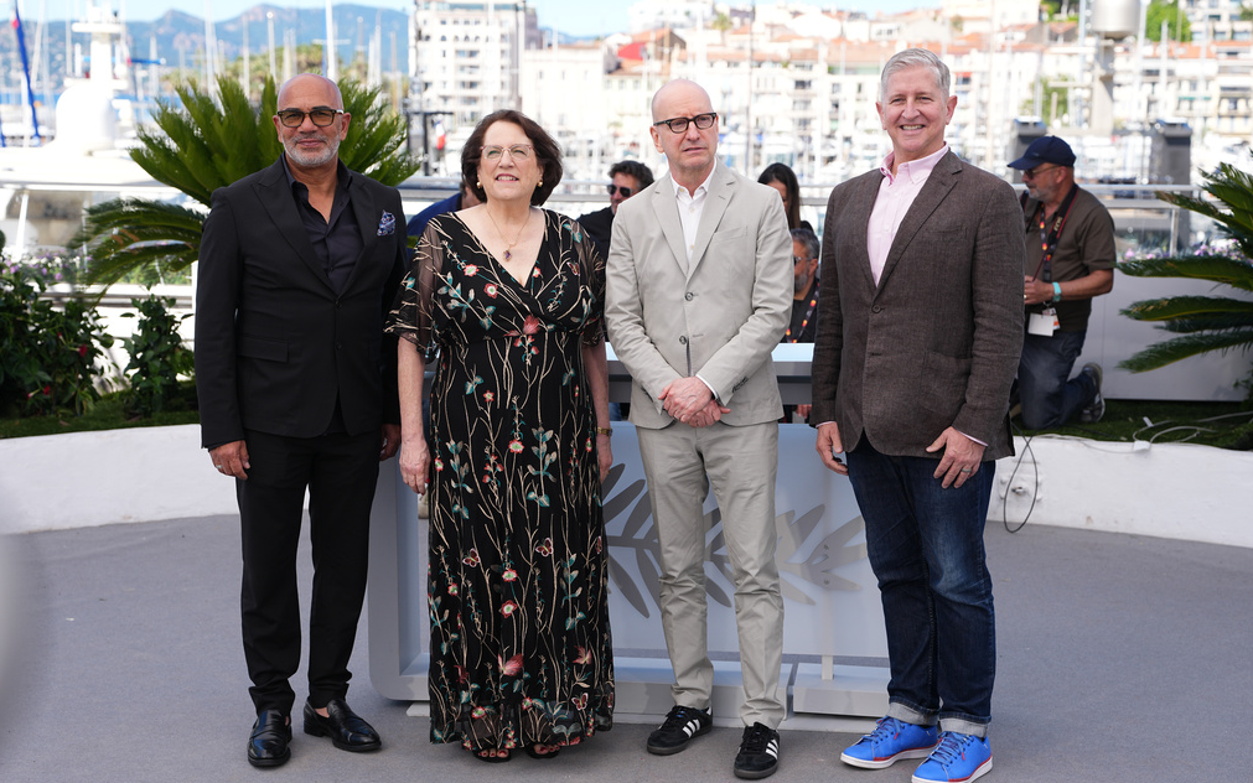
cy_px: 405
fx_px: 2186
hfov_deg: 32.0
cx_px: 621
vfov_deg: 20.3
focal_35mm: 64
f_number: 4
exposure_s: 1/800
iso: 200
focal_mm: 62
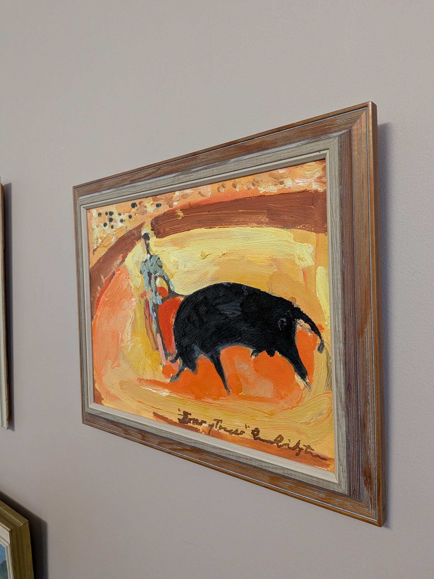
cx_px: 217
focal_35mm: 24
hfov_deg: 56.8
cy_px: 290
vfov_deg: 71.6
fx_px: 401
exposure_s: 1/100
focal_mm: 4.53
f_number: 1.7
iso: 584
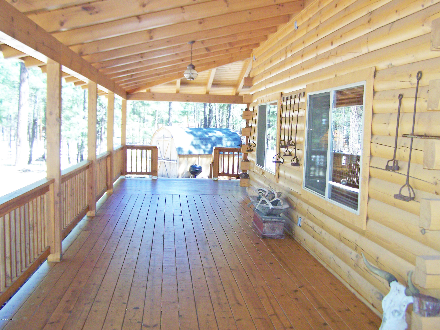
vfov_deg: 37.7
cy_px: 165
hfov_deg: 49.0
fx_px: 483
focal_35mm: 38
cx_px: 220
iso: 160
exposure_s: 1/125
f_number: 2.8
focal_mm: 6.3
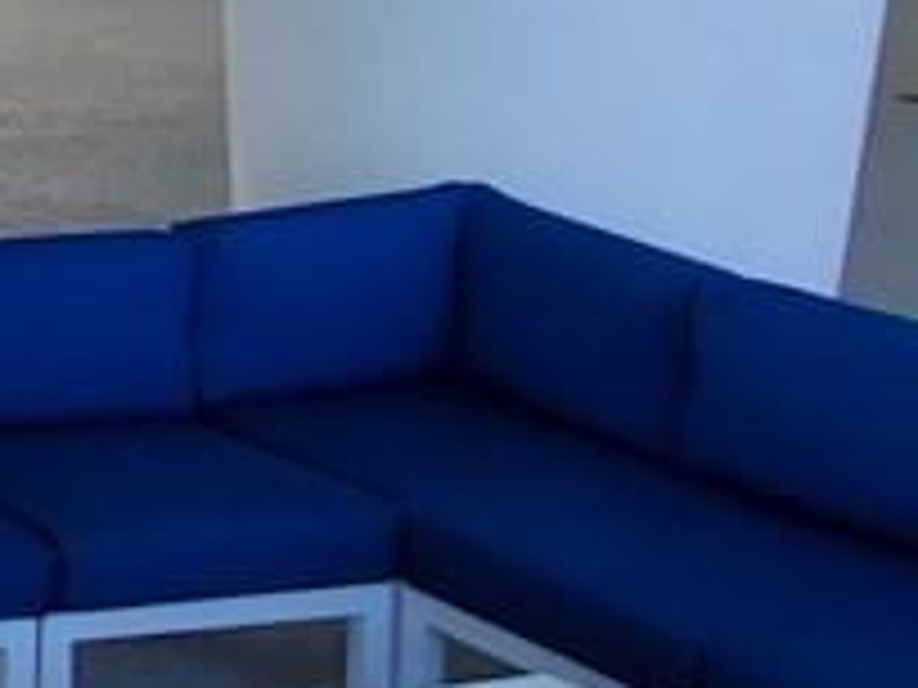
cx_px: -1454
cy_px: -81
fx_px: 2705
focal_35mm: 102
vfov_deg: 14.2
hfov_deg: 13.0
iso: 50
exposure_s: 1/193
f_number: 2.2
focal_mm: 1.8
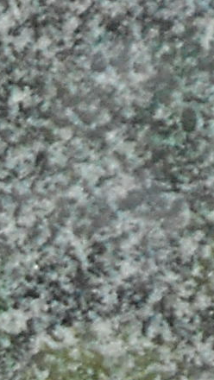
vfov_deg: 5.3
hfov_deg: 2.9
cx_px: -948
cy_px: 939
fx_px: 3999
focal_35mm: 397
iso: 80
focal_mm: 7.7
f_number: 4.2
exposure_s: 1/250
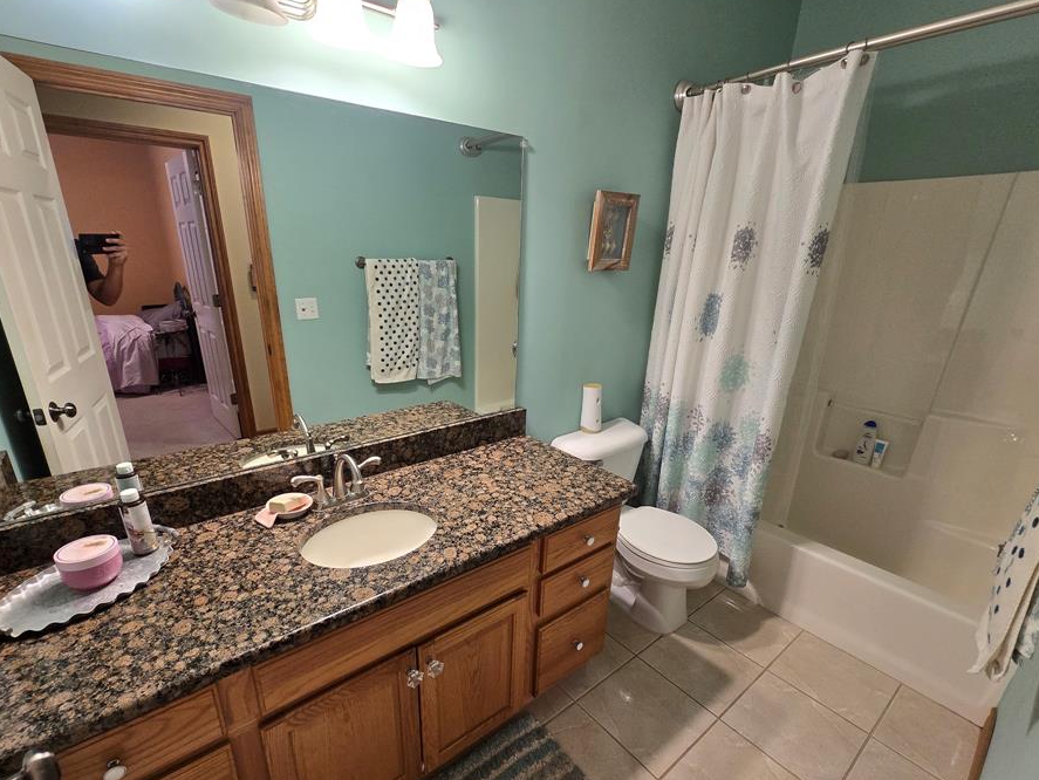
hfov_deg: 98.1
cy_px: 436
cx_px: 500
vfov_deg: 81.5
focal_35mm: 15
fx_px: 450
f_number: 2.2
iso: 250
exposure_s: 1/60
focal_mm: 2.2
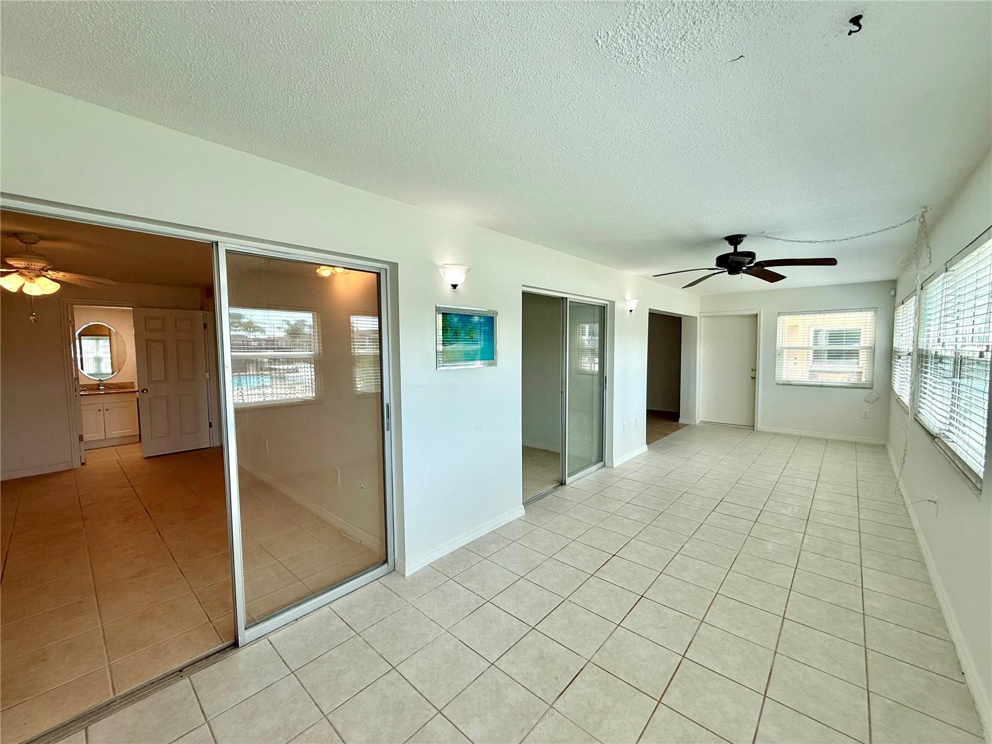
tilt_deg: -2.8
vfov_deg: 85.7
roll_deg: +0.6
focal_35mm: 14
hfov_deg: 102.1
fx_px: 401
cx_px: 496
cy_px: 372
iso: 64
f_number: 2.2
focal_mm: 2.22
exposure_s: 1/173
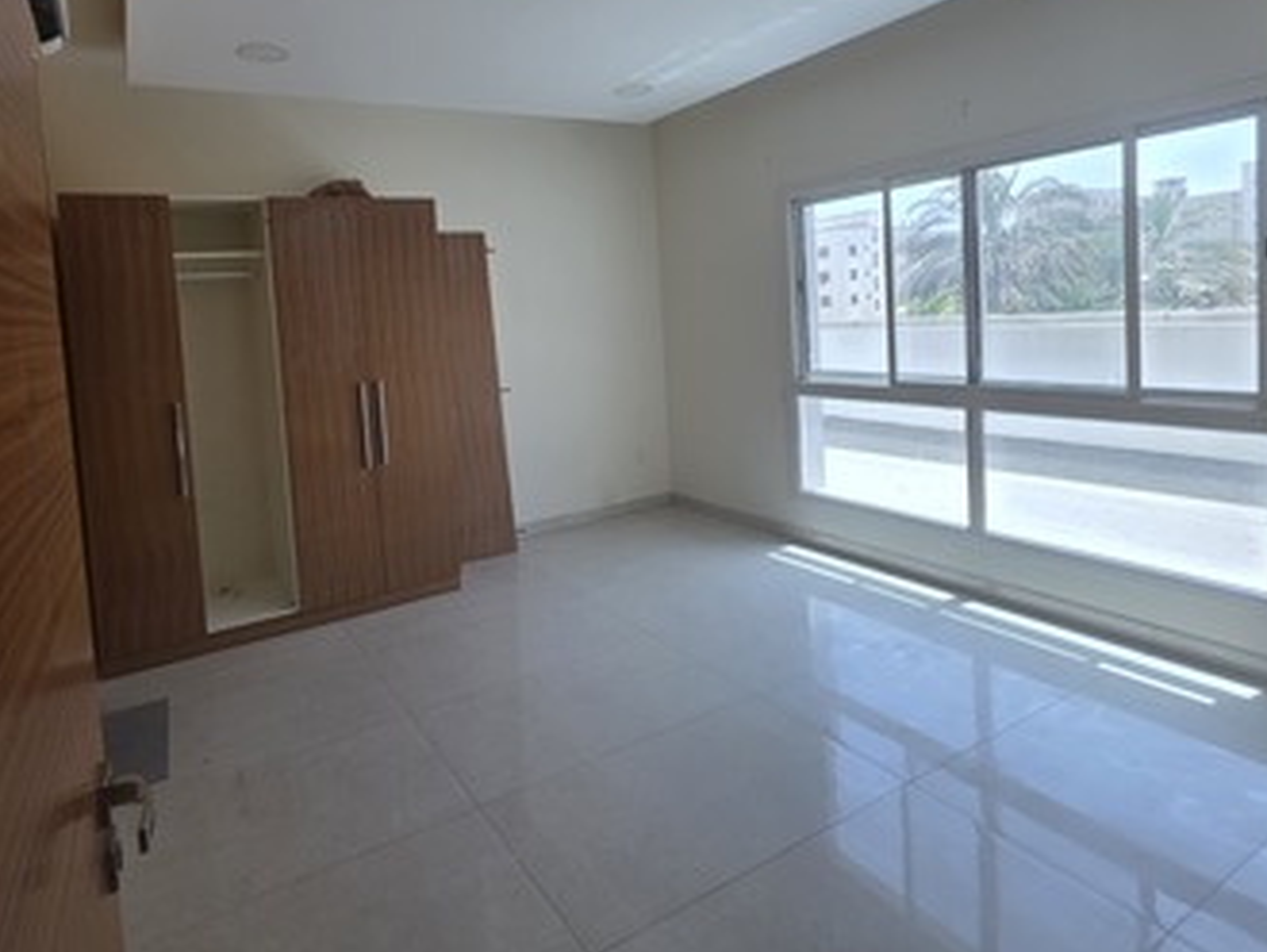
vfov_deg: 70.5
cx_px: 466
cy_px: 355
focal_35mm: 18
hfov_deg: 85.8
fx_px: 659
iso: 64
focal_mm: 2.2
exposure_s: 1/120
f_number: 1.9
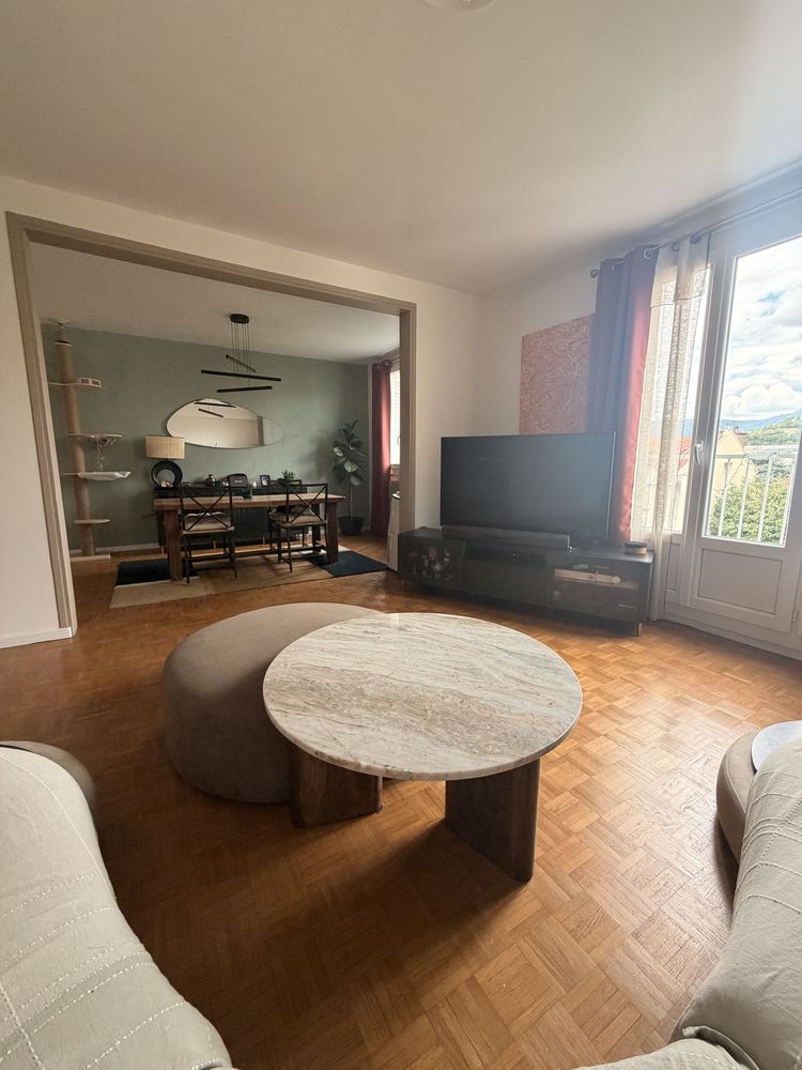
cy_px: 535
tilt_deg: -8.8
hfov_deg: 85.7
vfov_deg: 102.1
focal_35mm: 14
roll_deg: +0.0
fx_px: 432
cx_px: 401
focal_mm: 2.22
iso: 250
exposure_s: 1/121
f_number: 2.2
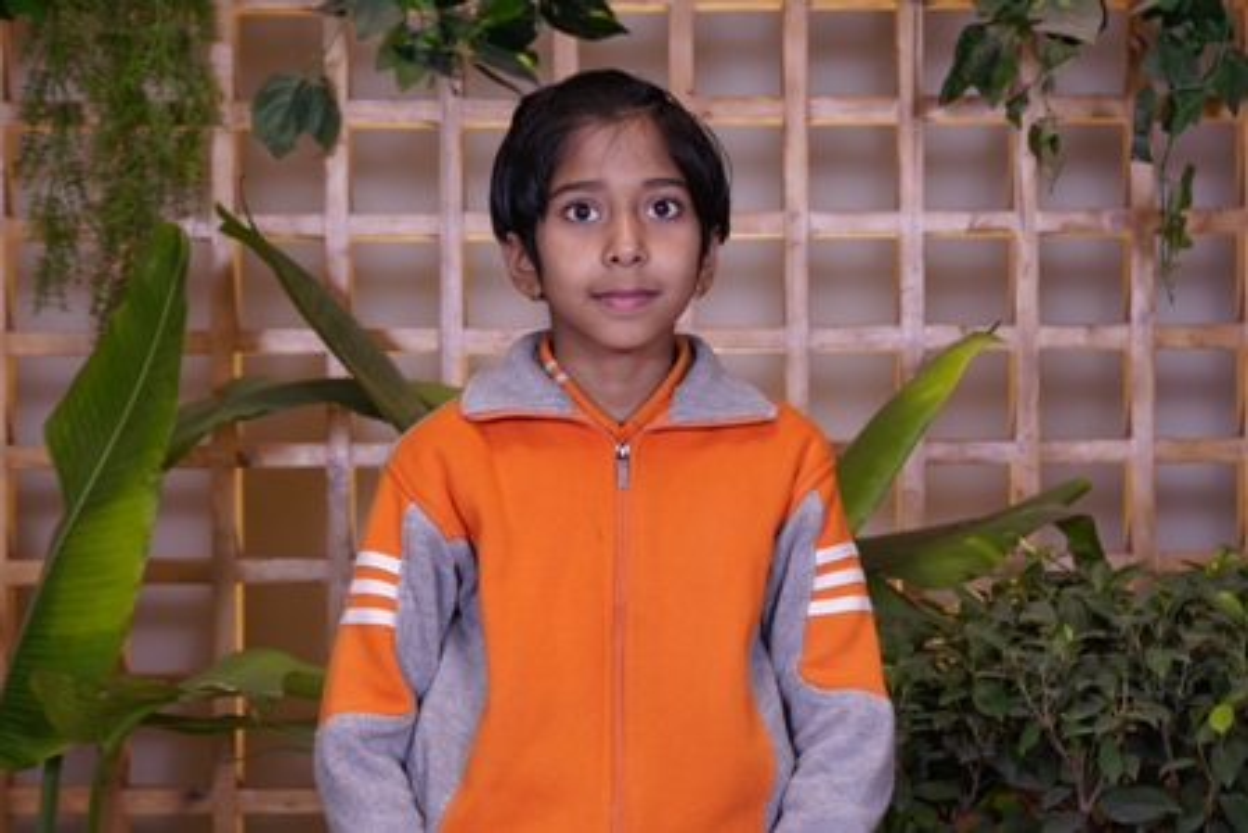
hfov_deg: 28.1
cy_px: 416
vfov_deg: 18.9
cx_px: 624
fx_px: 2497
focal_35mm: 72
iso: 400
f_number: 4.5
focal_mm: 48
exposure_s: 1/125
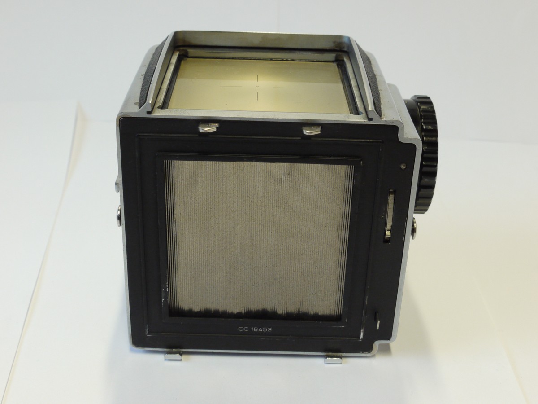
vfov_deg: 28.0
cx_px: 269
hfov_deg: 36.8
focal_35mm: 52
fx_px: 808
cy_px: 202
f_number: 11
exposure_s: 1/20
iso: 800
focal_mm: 26
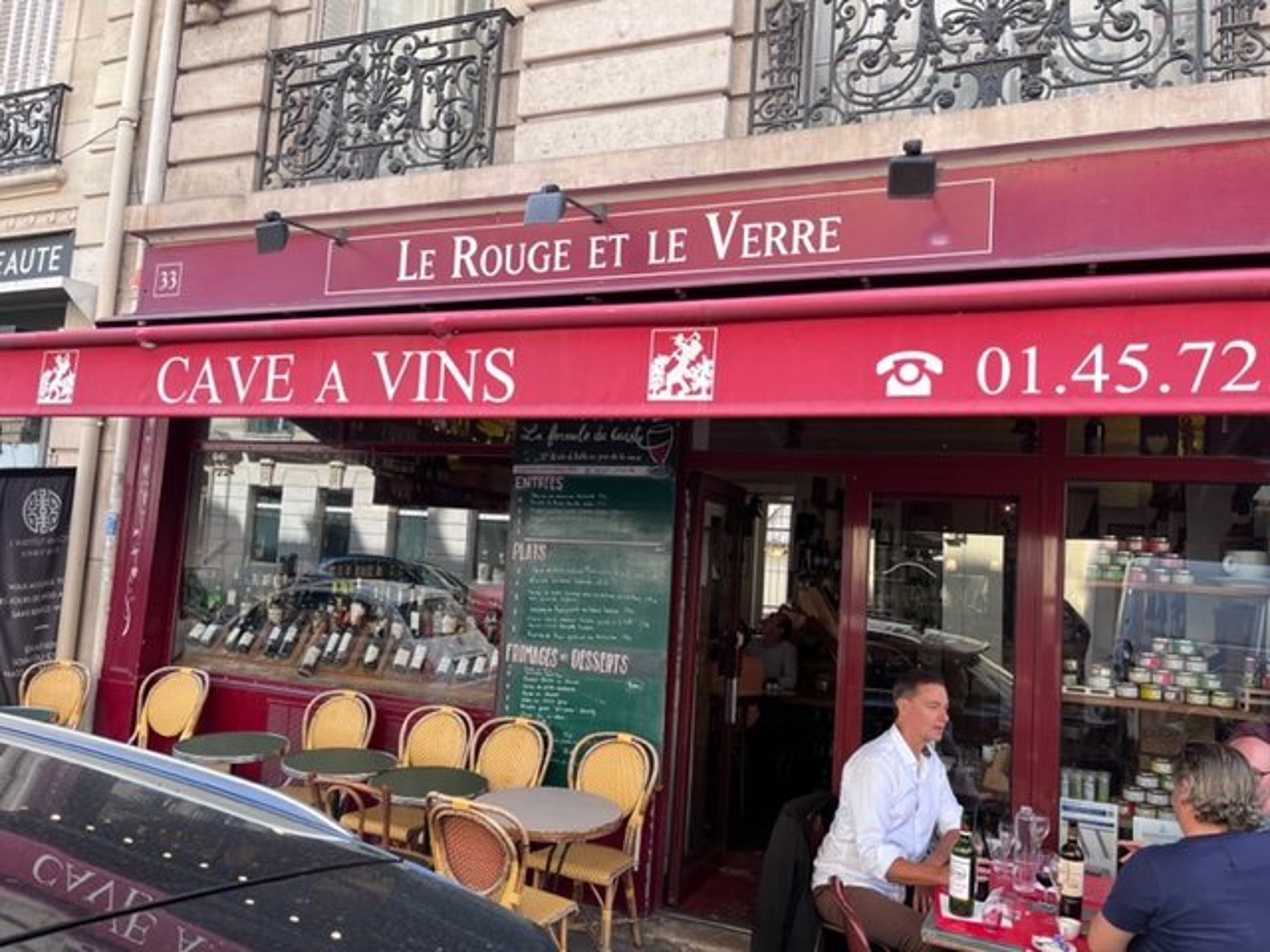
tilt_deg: +3.0
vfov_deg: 53.1
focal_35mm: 26
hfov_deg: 67.3
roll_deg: -4.8
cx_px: 635
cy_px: 476
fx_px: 954
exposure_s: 1/348
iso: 50
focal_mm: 5.1
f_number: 1.6
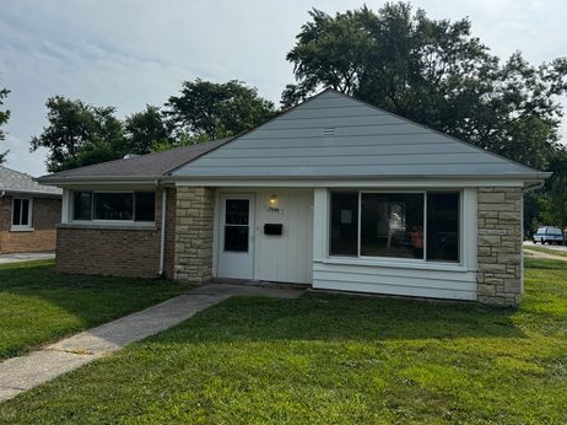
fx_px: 426
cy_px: 205
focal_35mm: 26
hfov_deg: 67.3
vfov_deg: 53.0
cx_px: 281
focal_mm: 6.76
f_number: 1.78
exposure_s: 1/4049
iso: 80
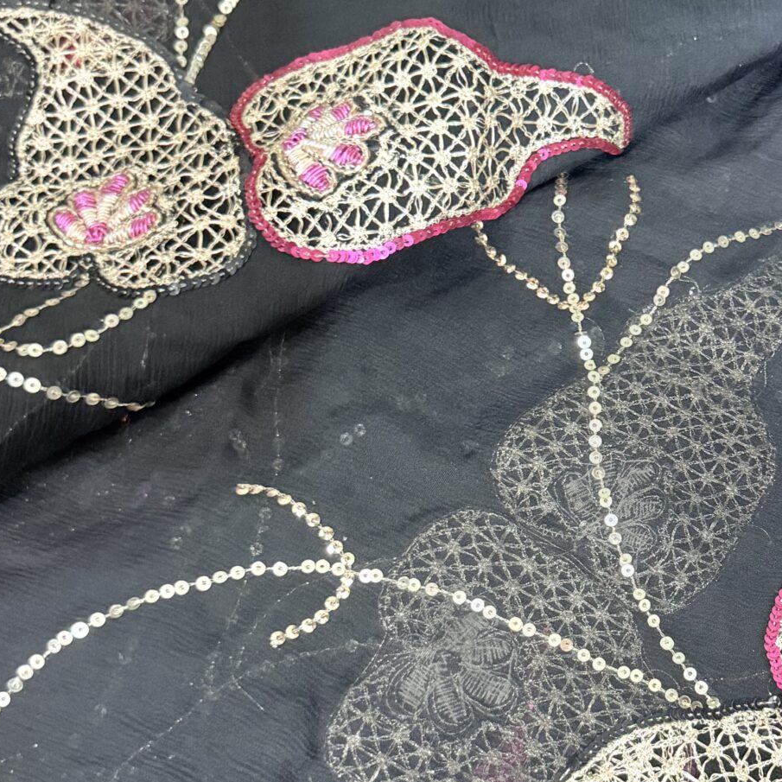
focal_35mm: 60
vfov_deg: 28.5
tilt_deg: -69.9
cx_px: 713
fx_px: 1534
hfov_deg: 27.5
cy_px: 470
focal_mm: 6.76
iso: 640
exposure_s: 1/33
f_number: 1.78
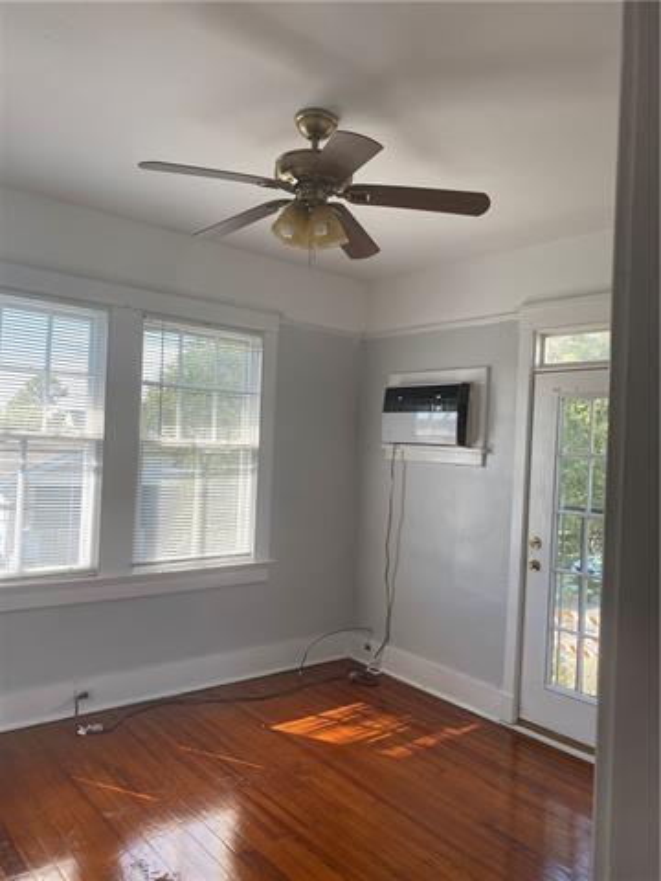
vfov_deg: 67.3
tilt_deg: +1.5
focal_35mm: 26
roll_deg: -3.5
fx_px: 662
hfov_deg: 53.1
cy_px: 440
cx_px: 330
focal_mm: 4.25
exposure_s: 1/236
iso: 32
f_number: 1.8
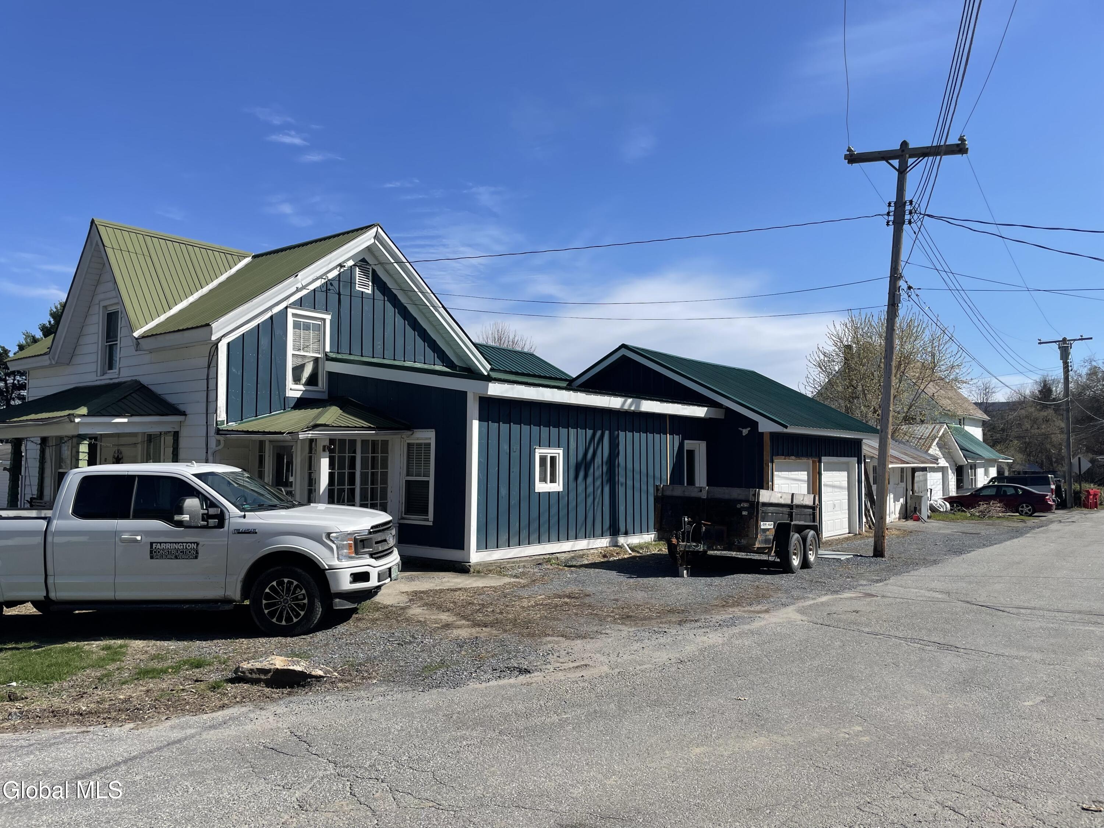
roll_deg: -0.1
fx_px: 829
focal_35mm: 26
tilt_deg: +3.5
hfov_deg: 67.3
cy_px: 414
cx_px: 552
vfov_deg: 53.1
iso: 32
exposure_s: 1/4132
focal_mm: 4.2
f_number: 1.6
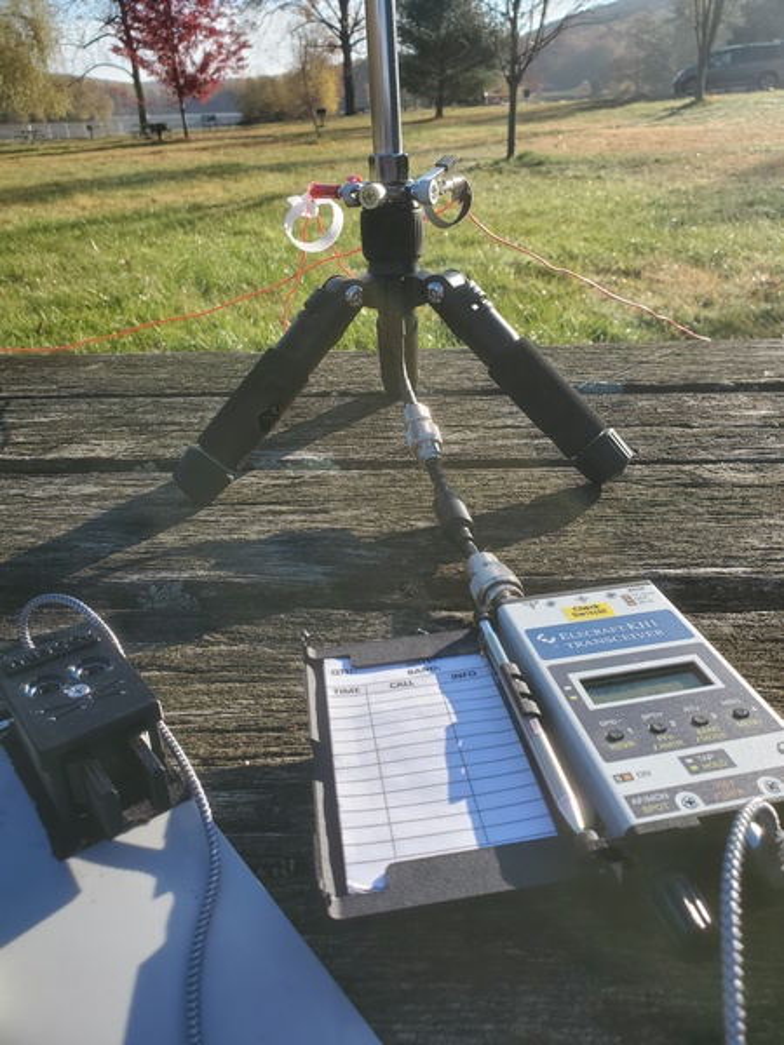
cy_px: 522
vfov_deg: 67.3
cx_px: 392
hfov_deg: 53.1
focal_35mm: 26
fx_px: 785
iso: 50
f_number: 2.4
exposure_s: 1/824
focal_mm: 4.3
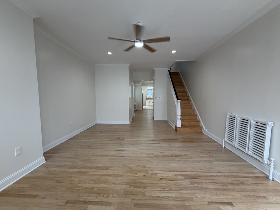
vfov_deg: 85.7
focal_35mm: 14
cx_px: 140
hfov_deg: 102.1
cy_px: 105
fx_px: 113
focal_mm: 2.22
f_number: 2.2
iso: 125
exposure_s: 1/120
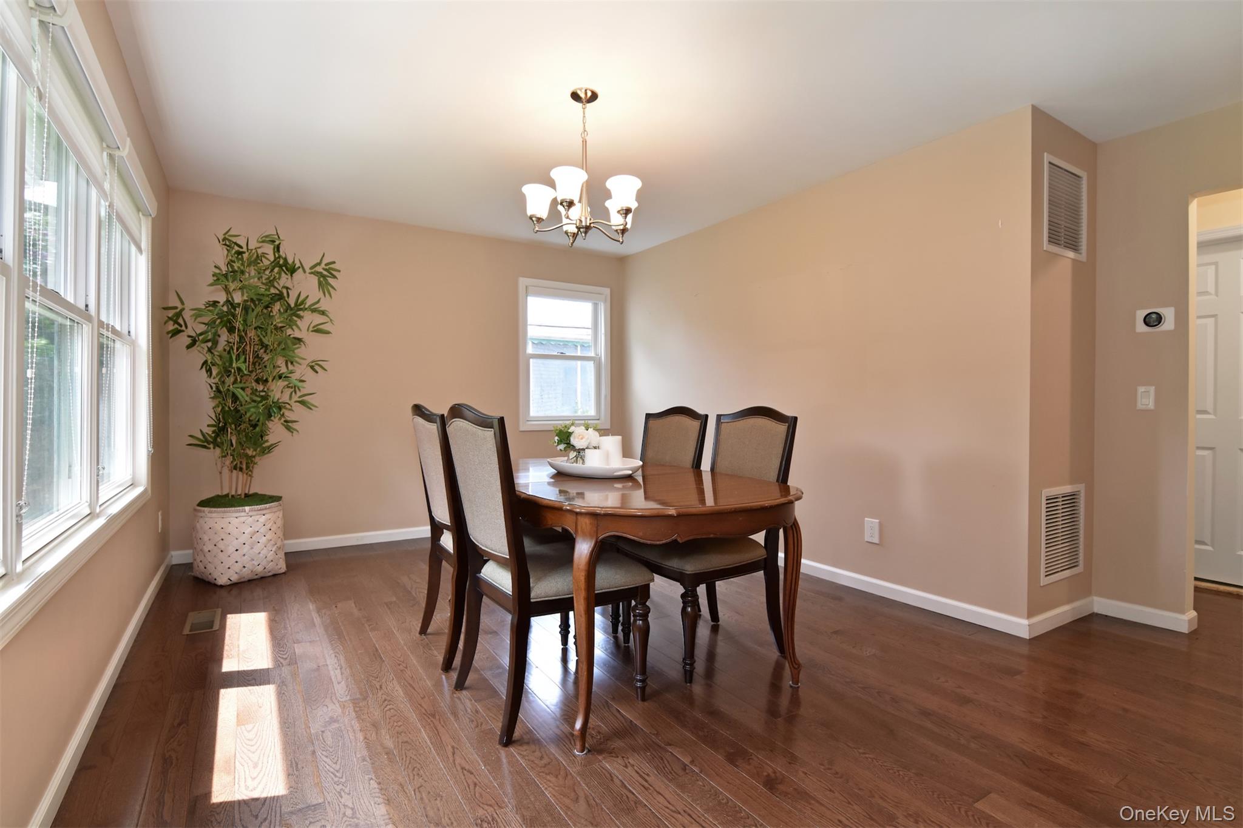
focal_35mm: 16
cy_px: 414
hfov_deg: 95.0
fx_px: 570
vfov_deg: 72.0
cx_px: 622
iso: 640
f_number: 8
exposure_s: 1/30
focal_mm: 11
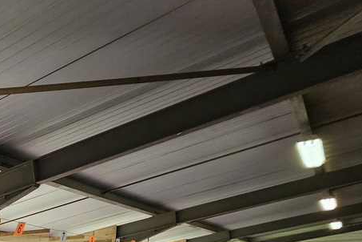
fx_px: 432
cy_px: 361
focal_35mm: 43
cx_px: -157
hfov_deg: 30.3
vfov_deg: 24.4
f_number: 2.2
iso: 100
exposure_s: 1/50
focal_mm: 2.2
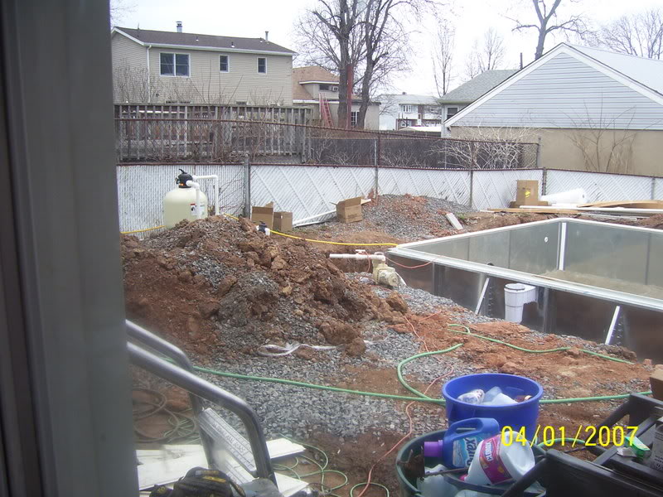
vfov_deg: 41.8
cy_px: 248
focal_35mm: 34
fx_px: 651
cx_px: 332
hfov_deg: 54.0
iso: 80
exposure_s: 1/250
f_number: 2.7
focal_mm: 5.6
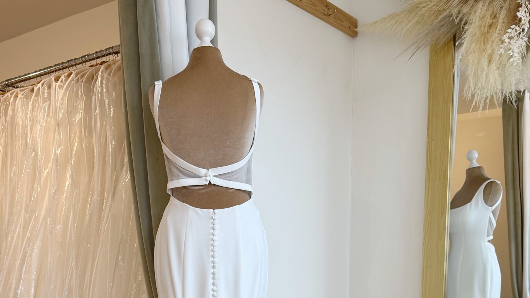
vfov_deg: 22.5
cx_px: 223
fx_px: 689
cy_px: 357
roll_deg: +0.1
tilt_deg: -6.3
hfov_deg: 42.0
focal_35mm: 49
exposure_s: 1/121
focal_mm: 6.76
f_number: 1.78
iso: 64
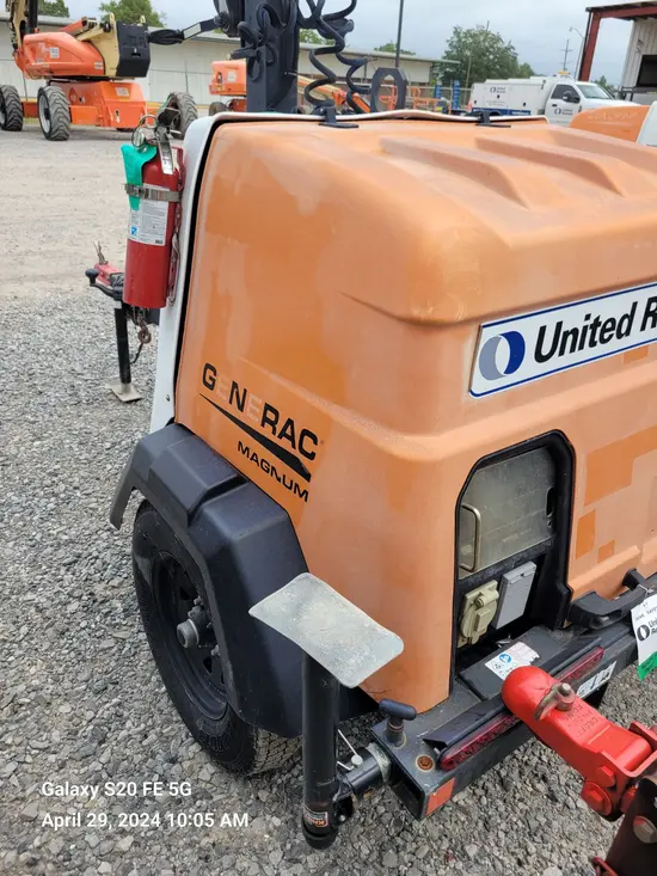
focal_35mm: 26
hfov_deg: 53.1
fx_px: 658
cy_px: 438
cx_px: 328
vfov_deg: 67.3
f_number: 1.8
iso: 40
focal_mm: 5.4
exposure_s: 1/1061
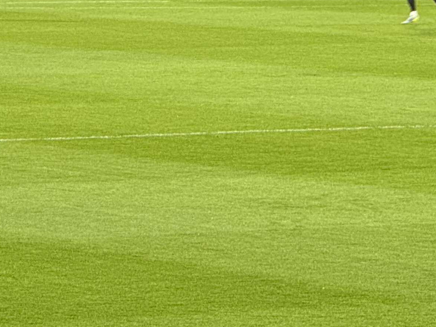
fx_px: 5164
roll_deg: +0.2
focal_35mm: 410
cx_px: 42
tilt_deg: -1.5
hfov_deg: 4.8
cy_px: -115
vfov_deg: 3.6
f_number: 2.8
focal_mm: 15.66
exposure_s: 1/100
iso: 125
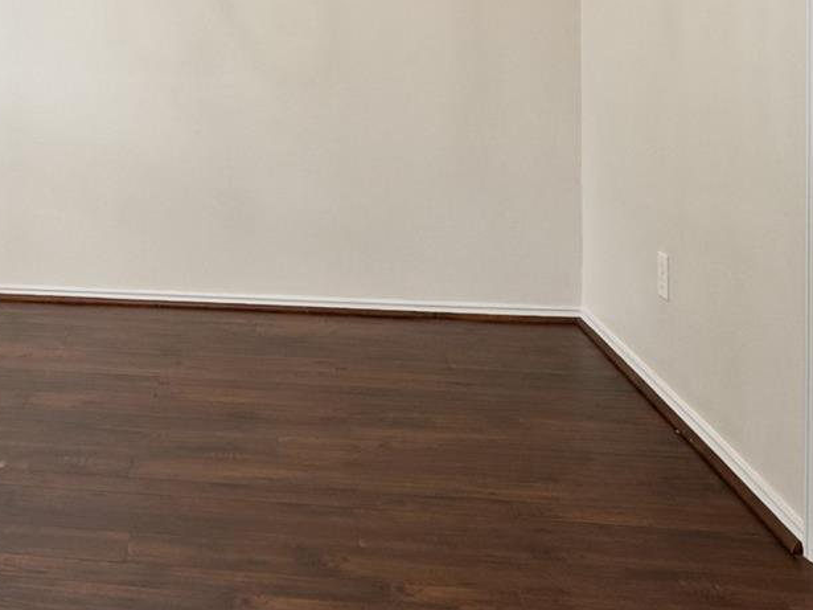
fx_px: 1165
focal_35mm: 50
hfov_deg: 36.2
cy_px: 30
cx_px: 86
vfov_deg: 27.9
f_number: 14
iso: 800
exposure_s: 1/6
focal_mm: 15.5
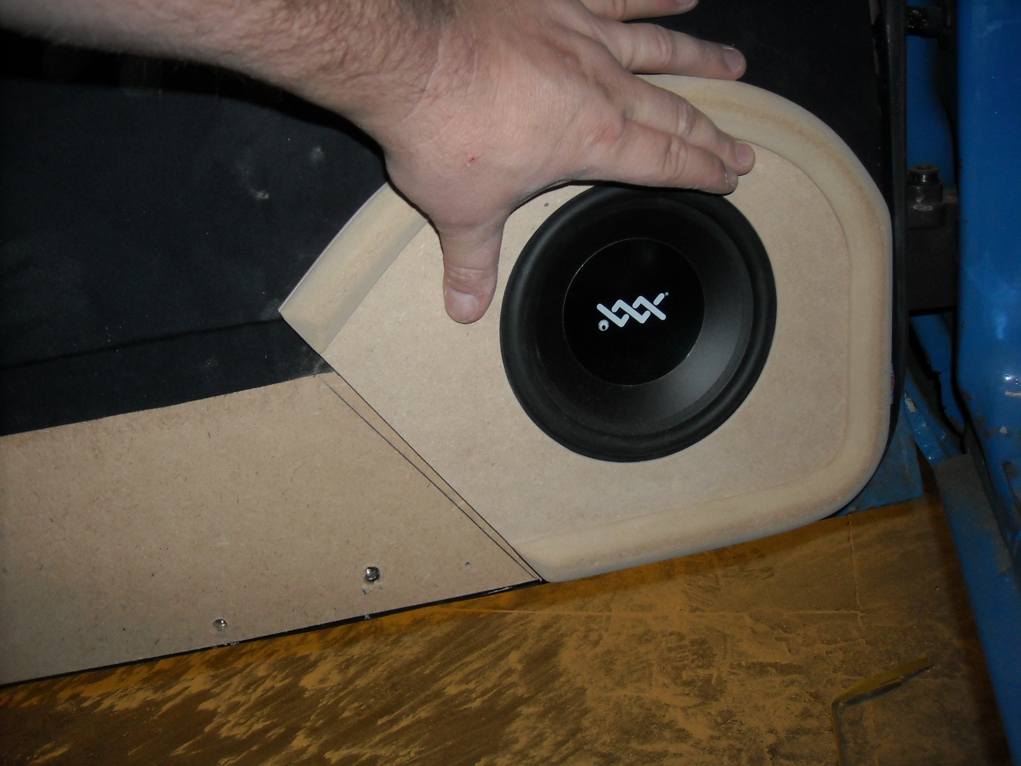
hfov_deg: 52.6
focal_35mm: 35
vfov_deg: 40.7
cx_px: 510
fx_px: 1032
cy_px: 383
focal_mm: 5.7
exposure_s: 1/60
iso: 200
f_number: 2.8
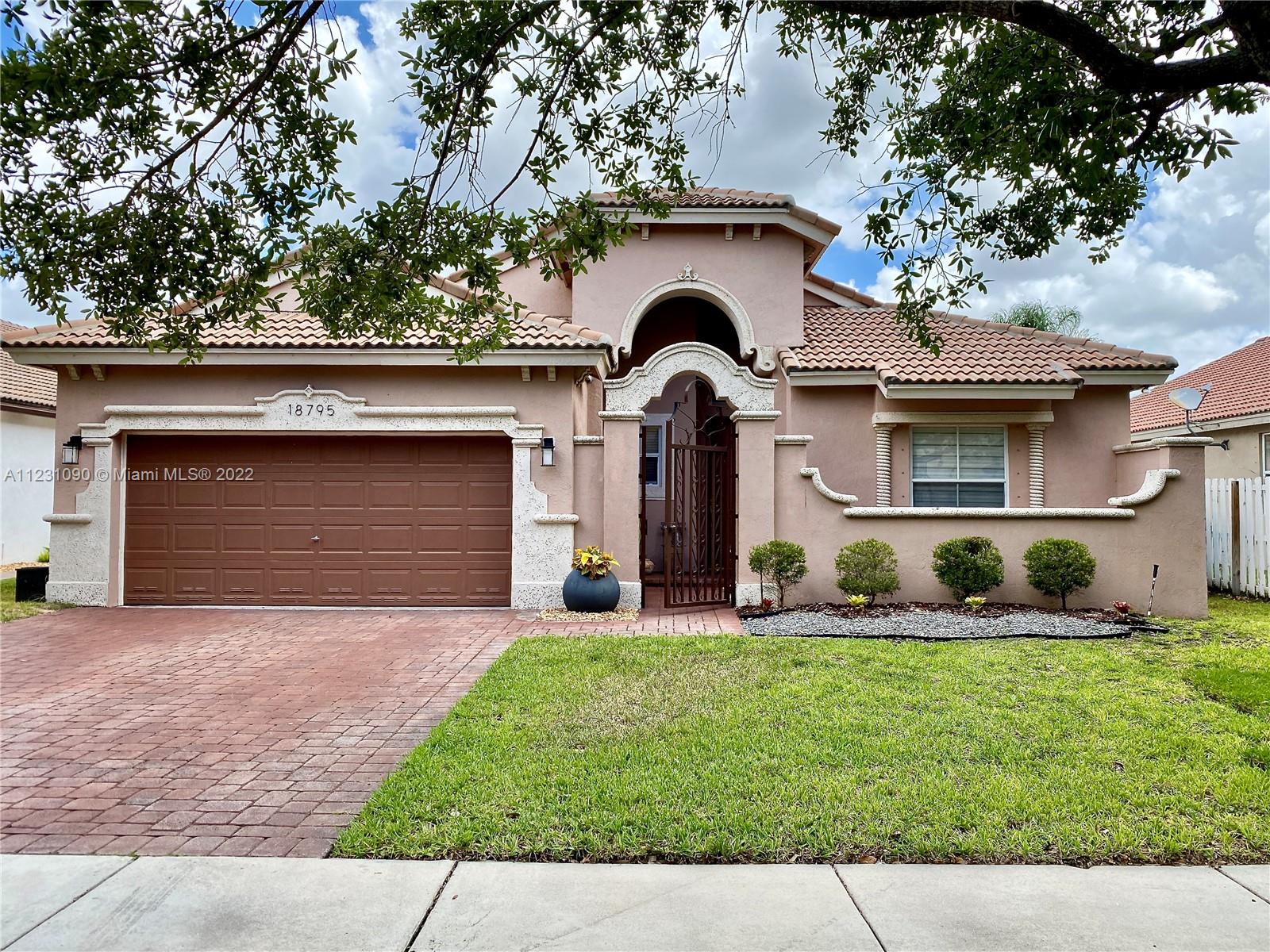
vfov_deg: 53.1
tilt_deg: +1.6
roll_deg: -0.6
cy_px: 476
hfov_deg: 67.3
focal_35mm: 26
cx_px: 635
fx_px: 954
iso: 32
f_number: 1.8
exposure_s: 1/1147
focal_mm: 4.25
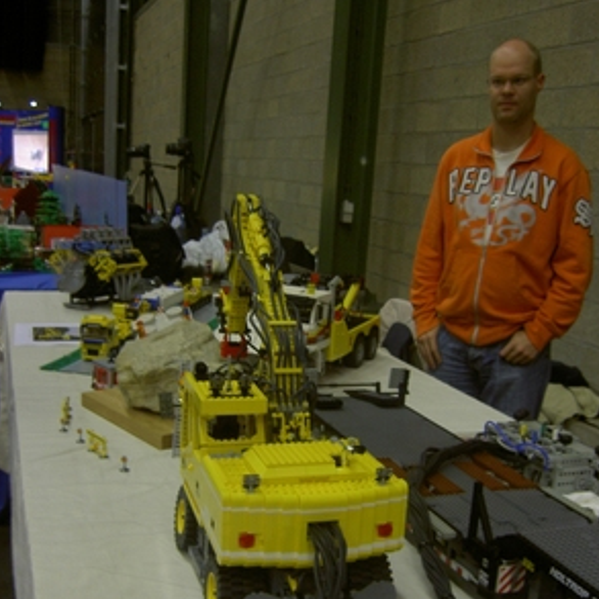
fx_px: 803
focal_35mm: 41
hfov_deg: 40.9
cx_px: 294
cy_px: 372
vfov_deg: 40.7
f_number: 2.8
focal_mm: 5.6
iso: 50
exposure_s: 1/8
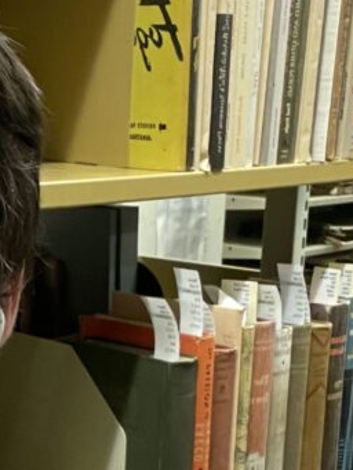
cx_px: 15
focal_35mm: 90
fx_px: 1223
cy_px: 425
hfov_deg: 16.2
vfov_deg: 21.3
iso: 320
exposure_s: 1/40
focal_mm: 2.71
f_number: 2.2
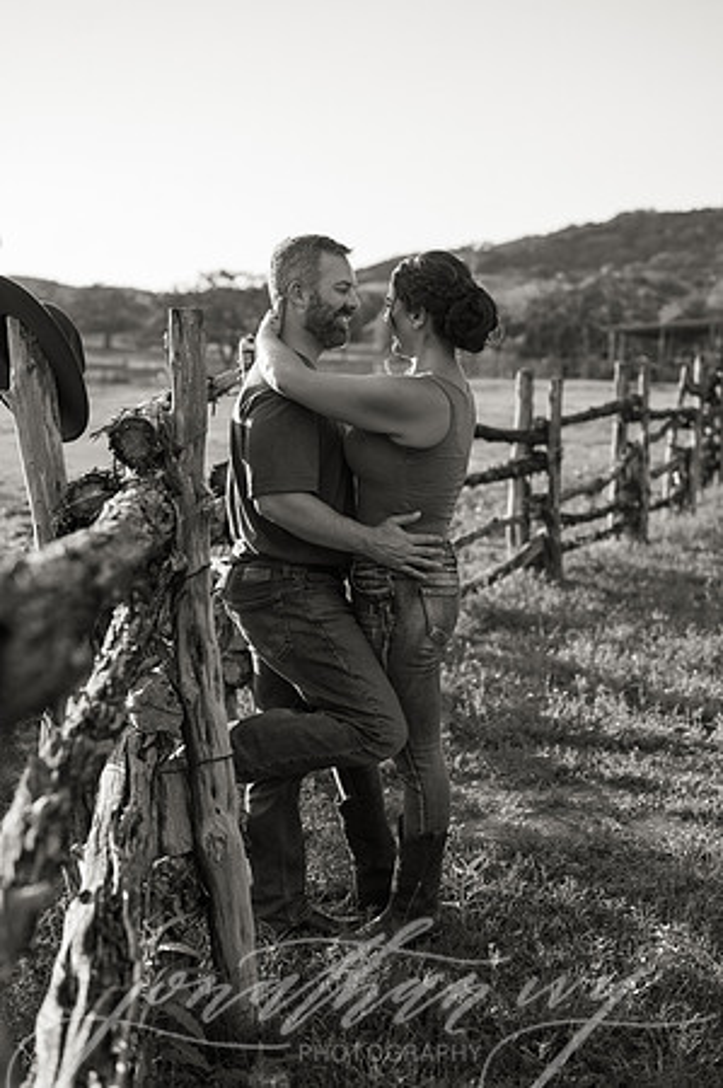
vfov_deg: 39.6
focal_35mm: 50
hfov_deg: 26.9
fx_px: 1510
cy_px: 544
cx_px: 362
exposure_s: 1/800
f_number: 2.8
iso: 80
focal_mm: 50
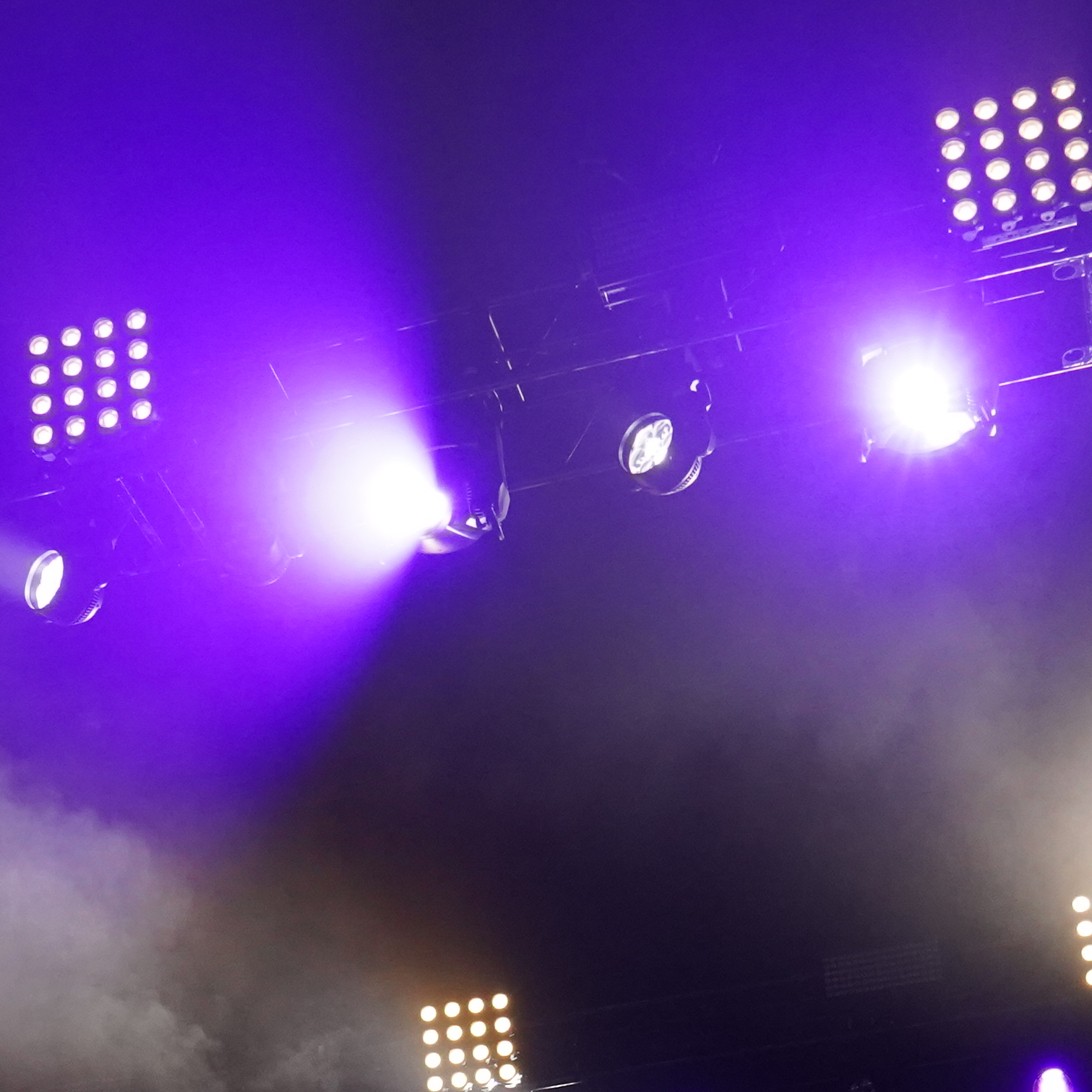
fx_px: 2891
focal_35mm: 81
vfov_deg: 20.2
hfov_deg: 21.1
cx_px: 199
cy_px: 1271
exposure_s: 1/160
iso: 2500
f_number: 4
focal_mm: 24
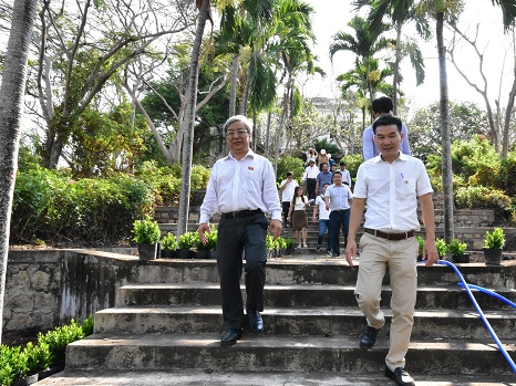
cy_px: 205
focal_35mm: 26
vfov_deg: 53.0
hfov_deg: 66.2
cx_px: 327
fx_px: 387
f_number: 16
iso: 4000
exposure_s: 1/500
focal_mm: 14
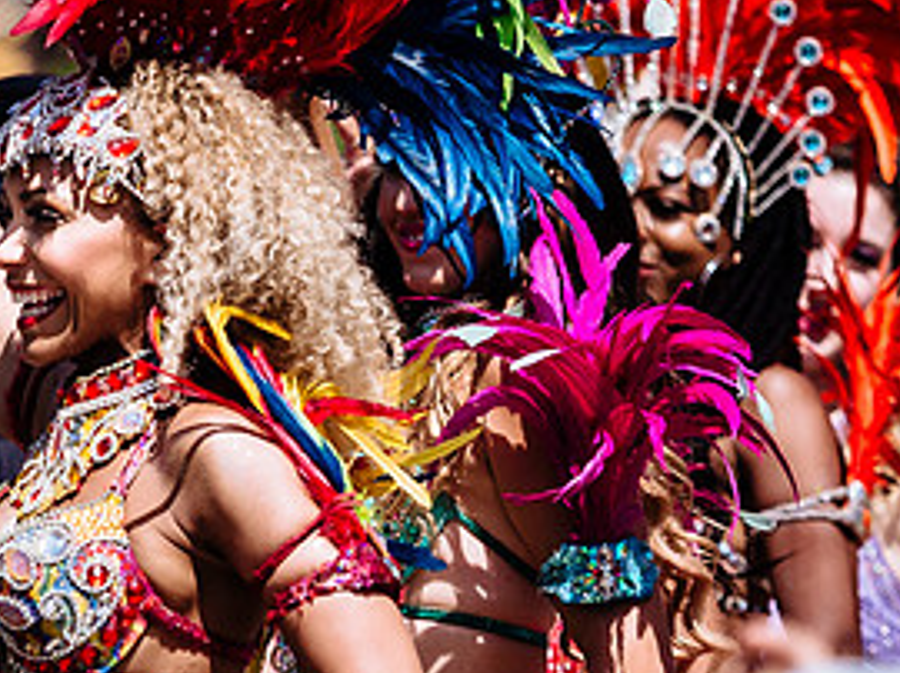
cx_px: 454
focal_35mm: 751
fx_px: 19508
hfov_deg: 2.6
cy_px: 539
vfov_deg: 2.0
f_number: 2.8
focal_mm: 150
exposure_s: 1/4000
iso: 200
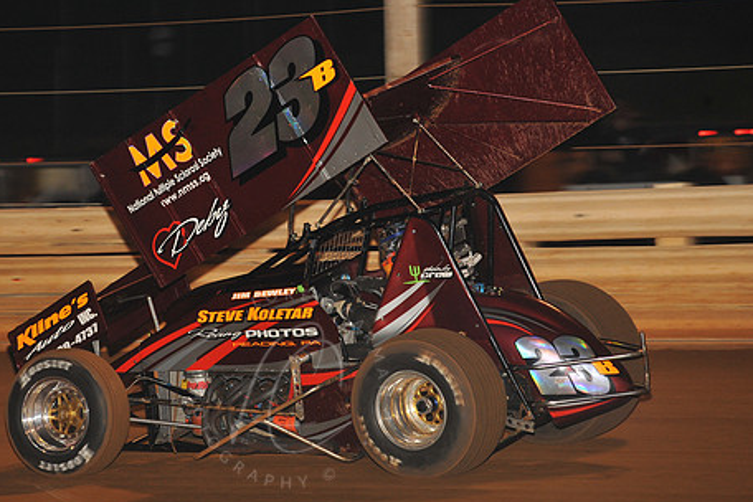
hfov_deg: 8.1
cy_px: 236
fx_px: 5312
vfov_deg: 5.4
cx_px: 289
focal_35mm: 254
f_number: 6.3
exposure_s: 1/320
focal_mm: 200
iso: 1250
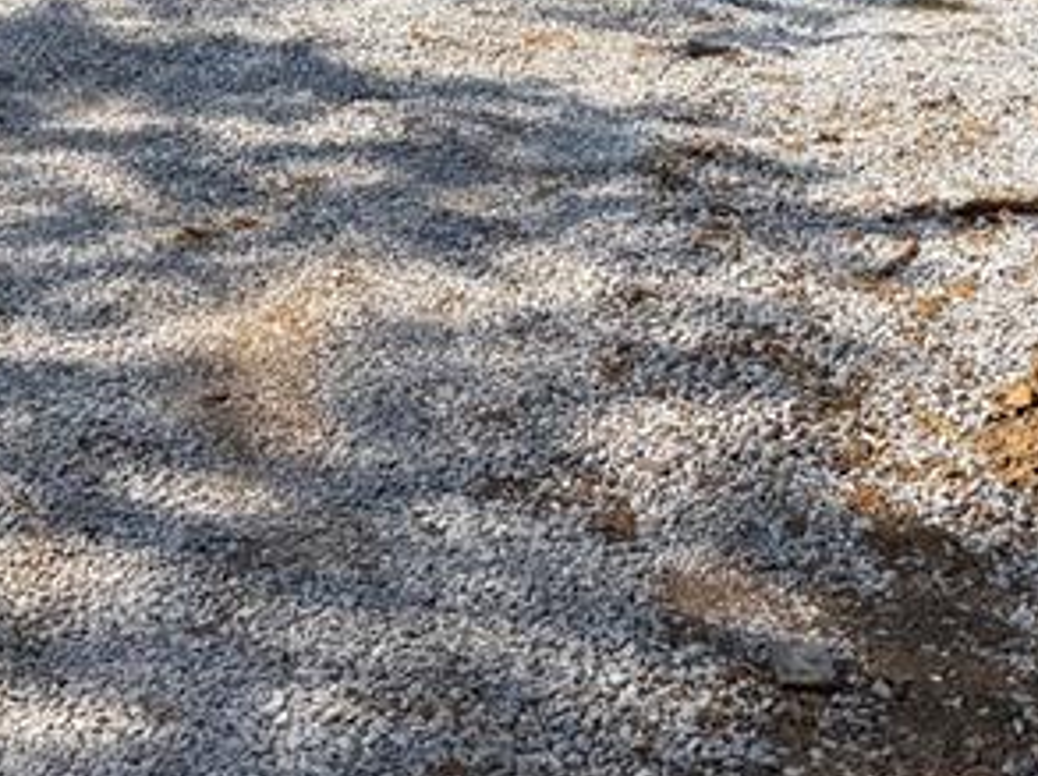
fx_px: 2516
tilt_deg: +1.2
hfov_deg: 23.1
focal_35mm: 84
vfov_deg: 16.6
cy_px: -223
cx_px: 748
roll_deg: +0.3
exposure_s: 1/4167
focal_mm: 6.76
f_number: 1.78
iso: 80
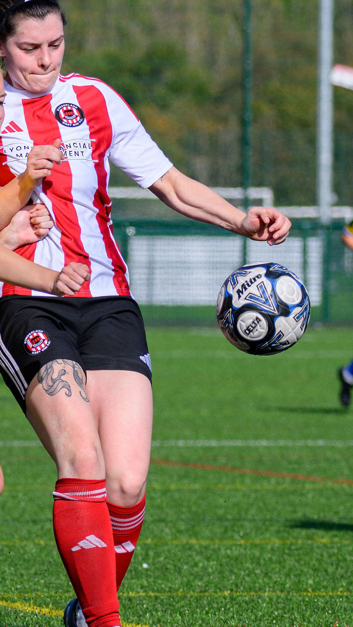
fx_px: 8887
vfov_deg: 4.0
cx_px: -104
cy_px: 268
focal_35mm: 534
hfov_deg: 2.3
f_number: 4.8
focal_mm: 150
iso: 220
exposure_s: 1/2000
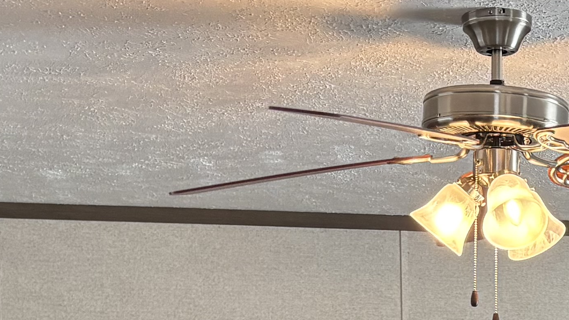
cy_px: 752
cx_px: 502
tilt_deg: -6.6
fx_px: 1750
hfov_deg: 18.2
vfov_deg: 9.4
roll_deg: +0.0
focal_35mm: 116
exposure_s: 1/120
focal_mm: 5.96
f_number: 1.6
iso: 125
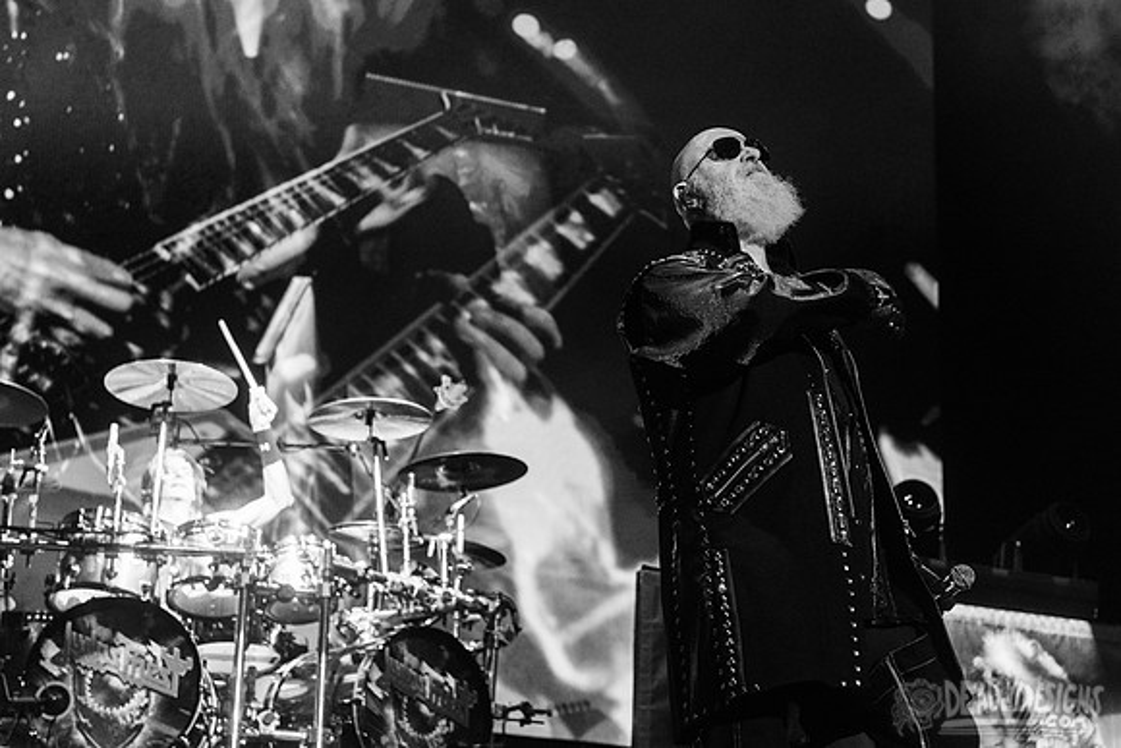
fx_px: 2234
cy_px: 315
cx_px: 649
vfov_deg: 19.0
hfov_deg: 28.1
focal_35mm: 72
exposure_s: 1/500
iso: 1600
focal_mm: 62
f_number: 4
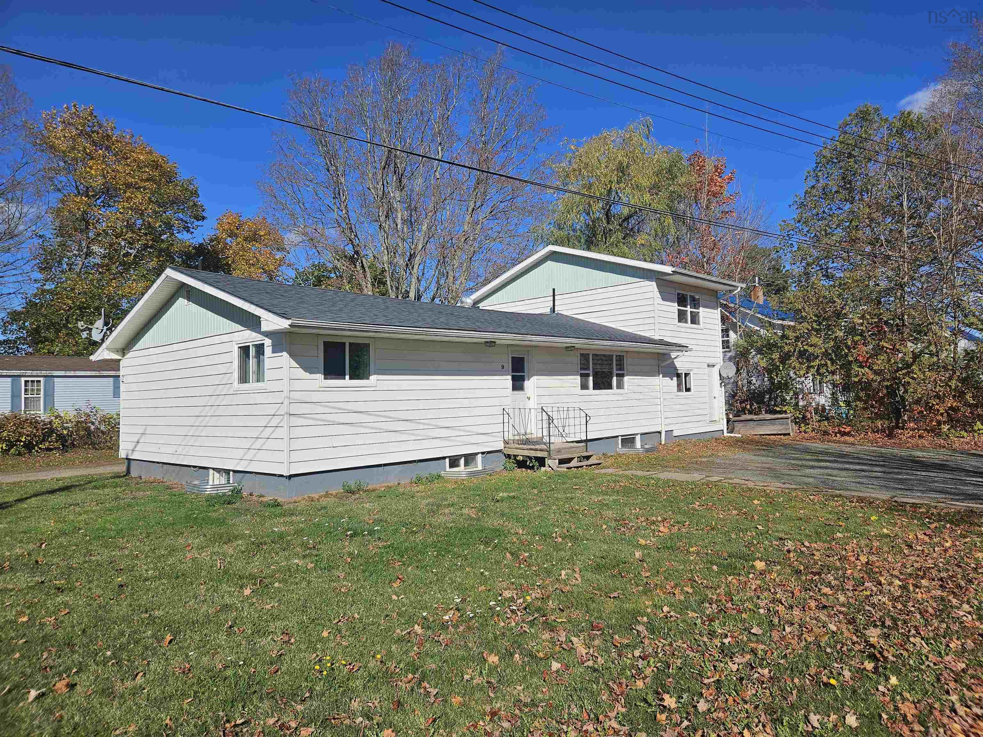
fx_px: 653
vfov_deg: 58.9
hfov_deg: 73.9
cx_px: 492
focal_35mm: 23
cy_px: 368
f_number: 1.8
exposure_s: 1/3540
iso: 25
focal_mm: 5.4
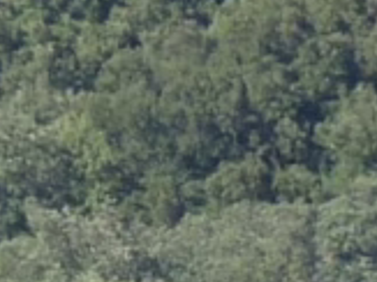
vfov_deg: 0.5
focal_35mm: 3235
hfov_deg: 0.6
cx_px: 428
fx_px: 35206
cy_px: 756
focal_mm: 52.1
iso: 100
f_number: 5.6
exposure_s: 1/250
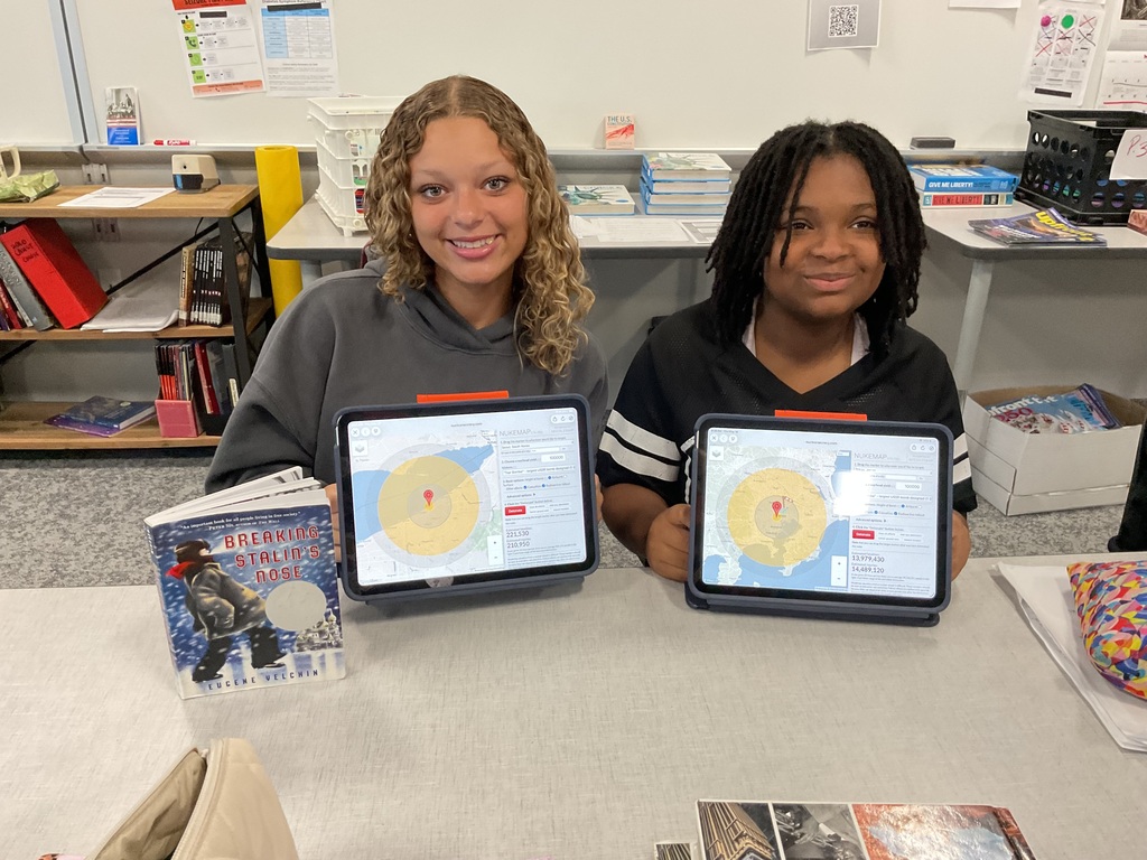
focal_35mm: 29
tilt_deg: -24.8
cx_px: 574
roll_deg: -1.7
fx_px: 961
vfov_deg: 48.2
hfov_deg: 61.7
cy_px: 430
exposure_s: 1/60
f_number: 1.8
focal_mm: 3
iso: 125
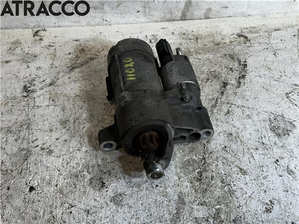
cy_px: 112
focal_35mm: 48
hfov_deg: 39.7
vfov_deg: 30.3
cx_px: 150
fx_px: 415
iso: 64
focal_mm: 6.86
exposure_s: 1/100
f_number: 1.78
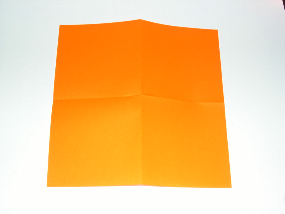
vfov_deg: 28.0
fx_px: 428
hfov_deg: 36.8
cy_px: 107
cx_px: 142
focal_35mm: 52
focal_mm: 11.1
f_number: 3.2
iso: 100
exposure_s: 1/60
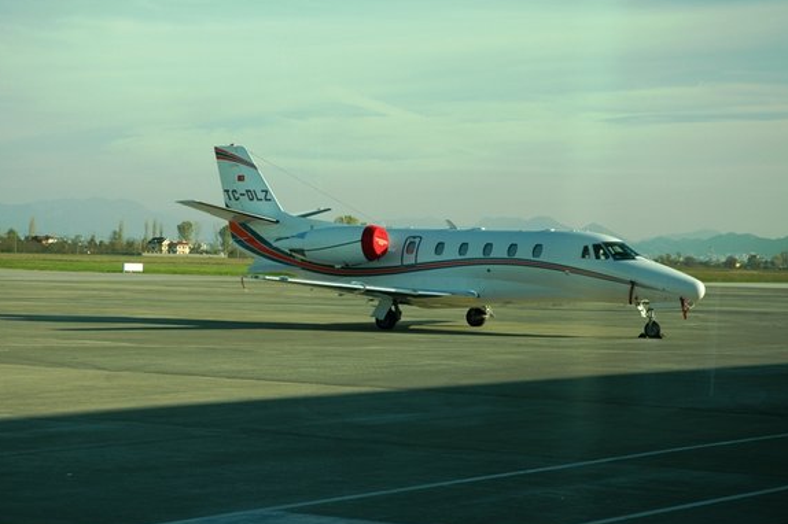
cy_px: 264
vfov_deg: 14.5
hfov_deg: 21.7
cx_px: 402
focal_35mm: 94
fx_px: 2056
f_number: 5.6
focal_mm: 60
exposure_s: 1/125
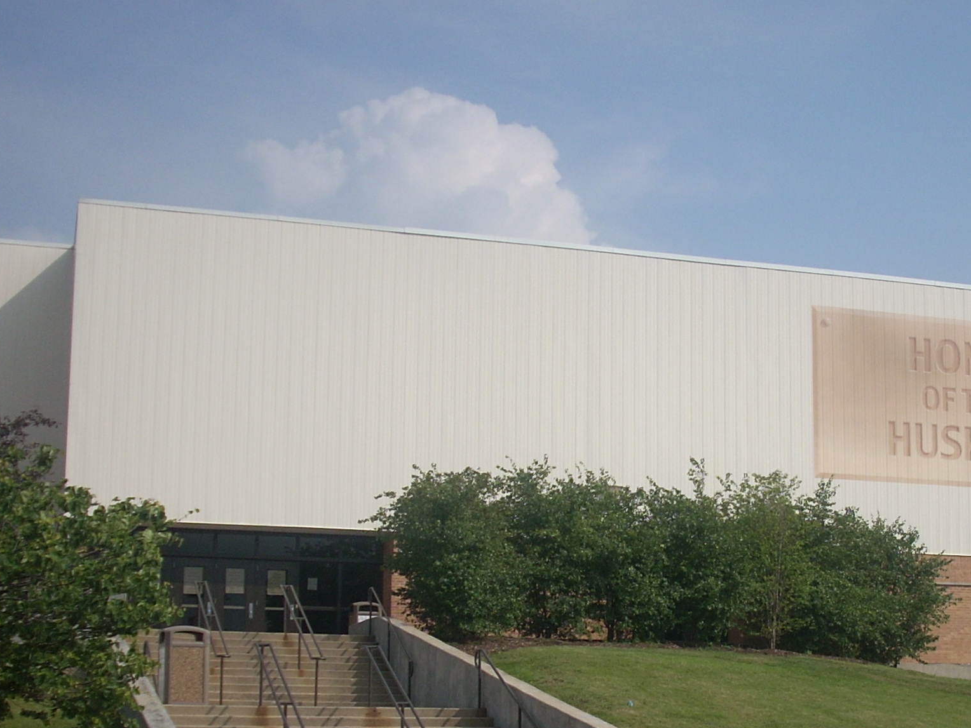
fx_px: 1739
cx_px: 744
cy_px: 513
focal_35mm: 62
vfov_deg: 23.5
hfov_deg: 30.6
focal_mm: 6.2
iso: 64
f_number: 5.6
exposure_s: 1/522
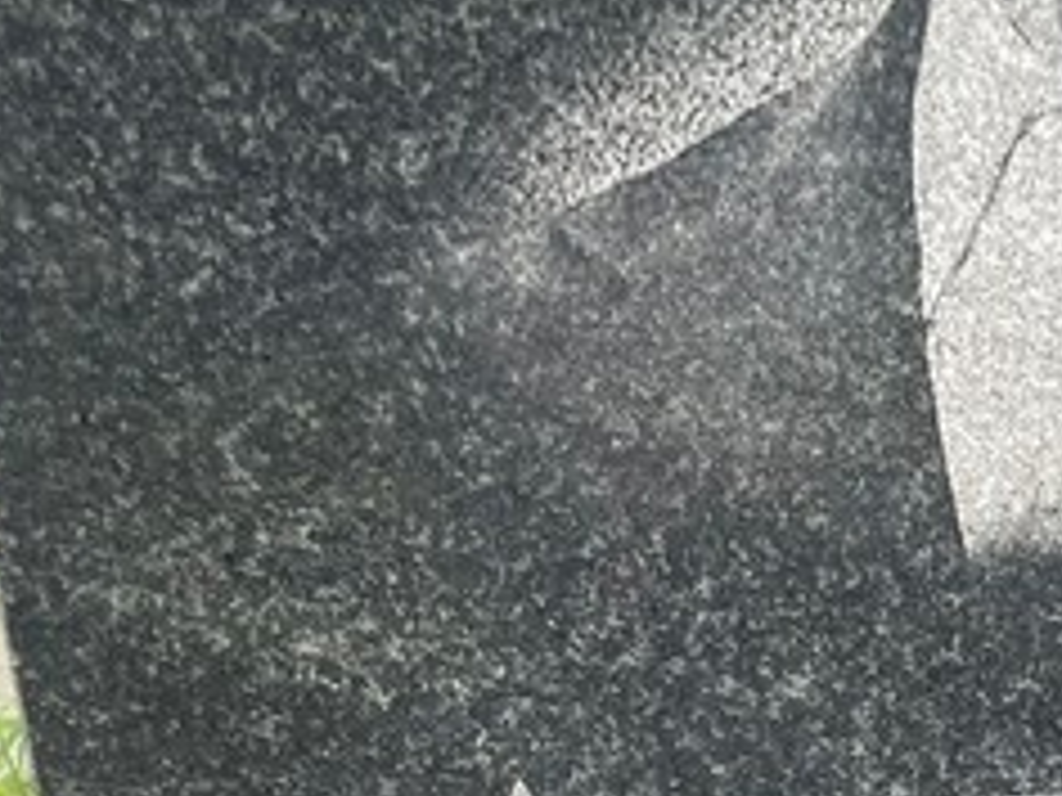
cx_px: 1084
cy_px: 1102
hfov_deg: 21.4
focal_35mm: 88
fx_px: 2700
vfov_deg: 15.7
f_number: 1.6
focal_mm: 4.2
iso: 32
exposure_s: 1/454
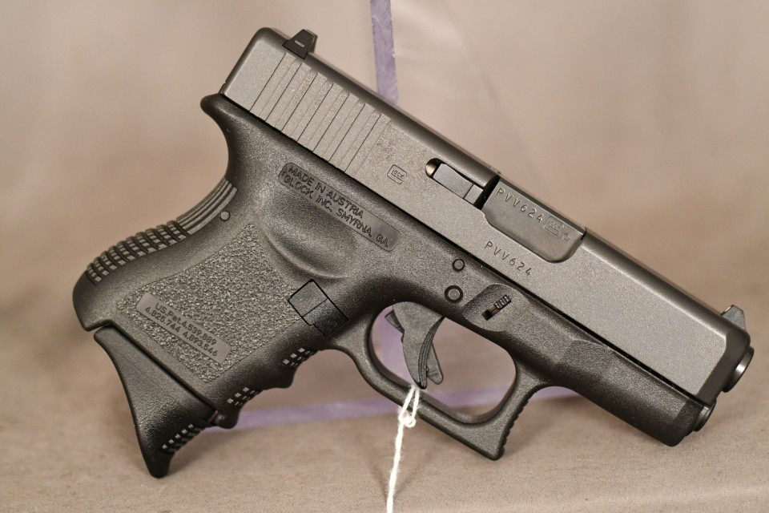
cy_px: 256
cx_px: 384
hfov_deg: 22.6
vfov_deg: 15.2
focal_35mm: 90
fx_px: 1922
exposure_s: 1/250
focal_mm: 60
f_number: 3.2
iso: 3200
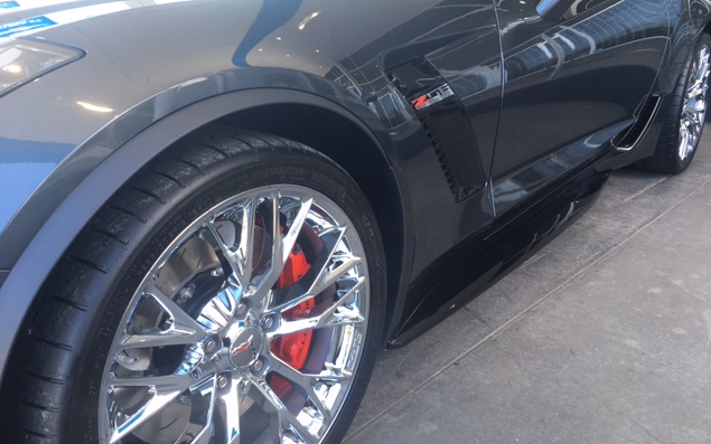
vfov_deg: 40.6
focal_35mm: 31
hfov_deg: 61.2
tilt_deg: -20.9
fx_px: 601
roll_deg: -1.4
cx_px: 356
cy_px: 215
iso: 25
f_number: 2.2
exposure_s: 1/60
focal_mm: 4.15
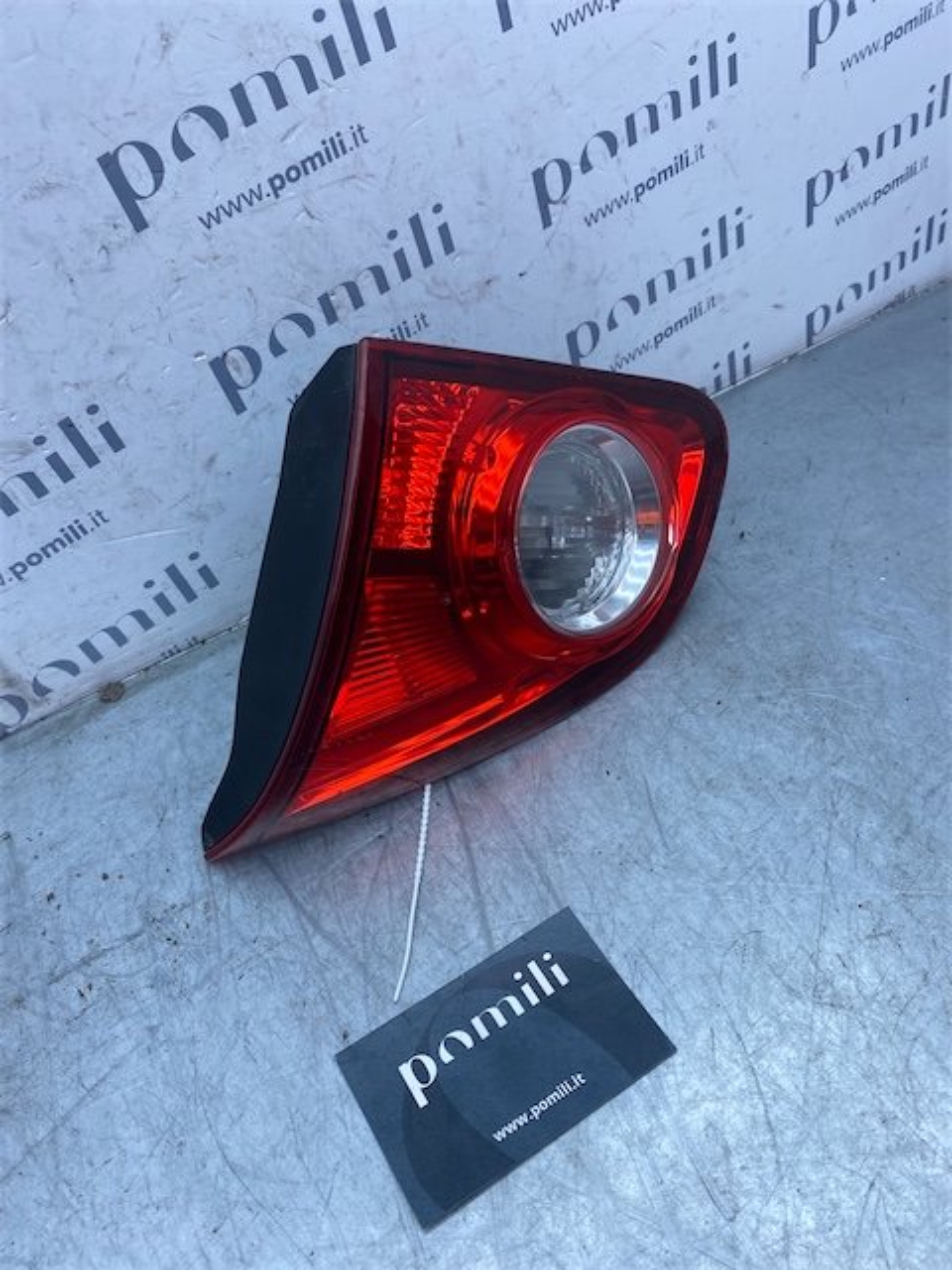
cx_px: 476
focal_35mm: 26
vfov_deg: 67.3
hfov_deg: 53.1
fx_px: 953
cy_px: 635
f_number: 1.8
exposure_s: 1/799
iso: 32
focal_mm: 4.25
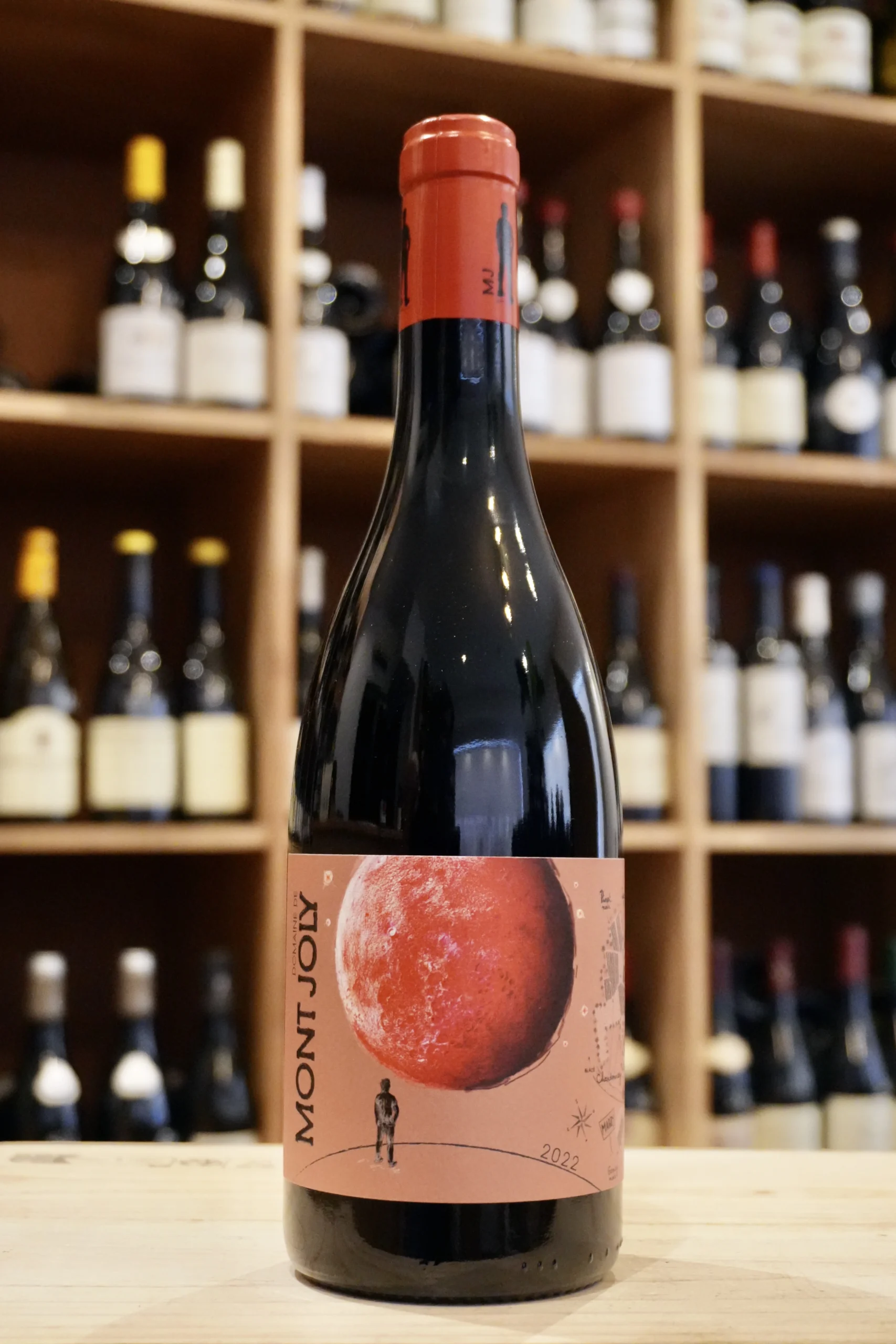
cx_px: 448
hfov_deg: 27.3
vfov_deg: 40.0
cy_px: 672
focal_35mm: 50
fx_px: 1848
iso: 5000
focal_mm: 33
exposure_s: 1/60
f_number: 5
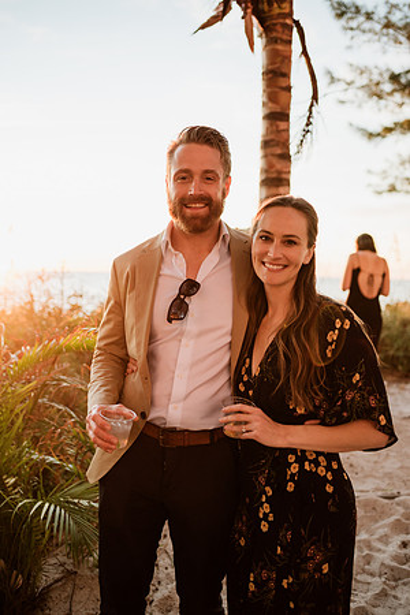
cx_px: 205
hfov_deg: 37.9
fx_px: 598
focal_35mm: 35
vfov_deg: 54.4
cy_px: 308
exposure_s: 1/800
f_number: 2.2
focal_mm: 35
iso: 500
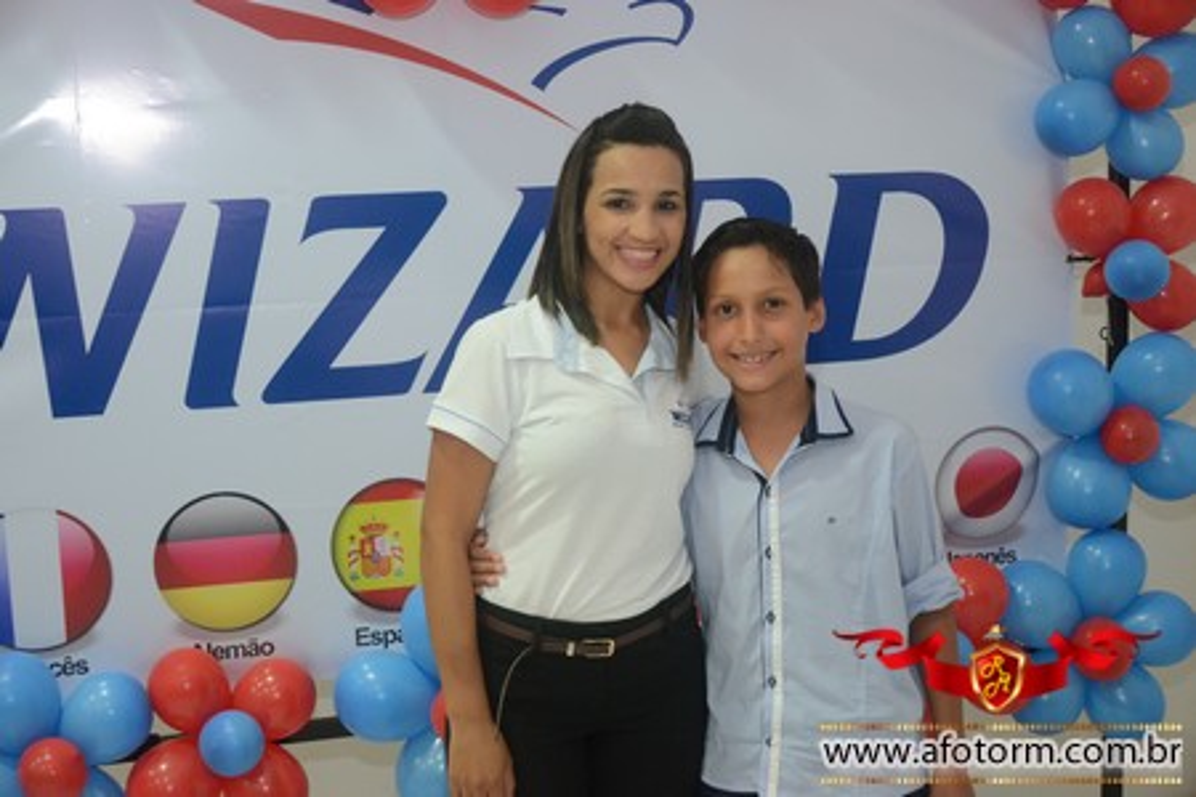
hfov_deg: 41.1
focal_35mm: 48
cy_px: 398
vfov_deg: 28.1
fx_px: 1595
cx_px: 598
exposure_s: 1/80
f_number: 4.2
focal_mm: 32
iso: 1600
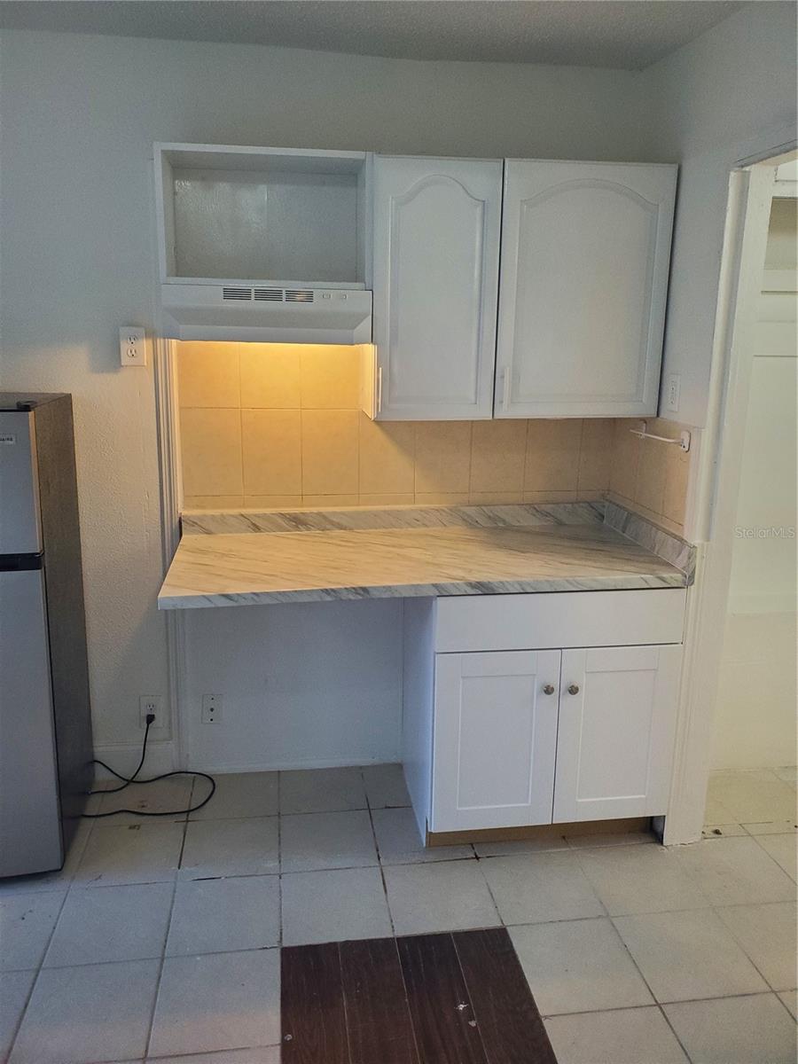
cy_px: 532
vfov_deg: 67.3
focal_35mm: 26
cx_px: 399
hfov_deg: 53.1
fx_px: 799
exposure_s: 1/120
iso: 320
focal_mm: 4.3
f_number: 2.4
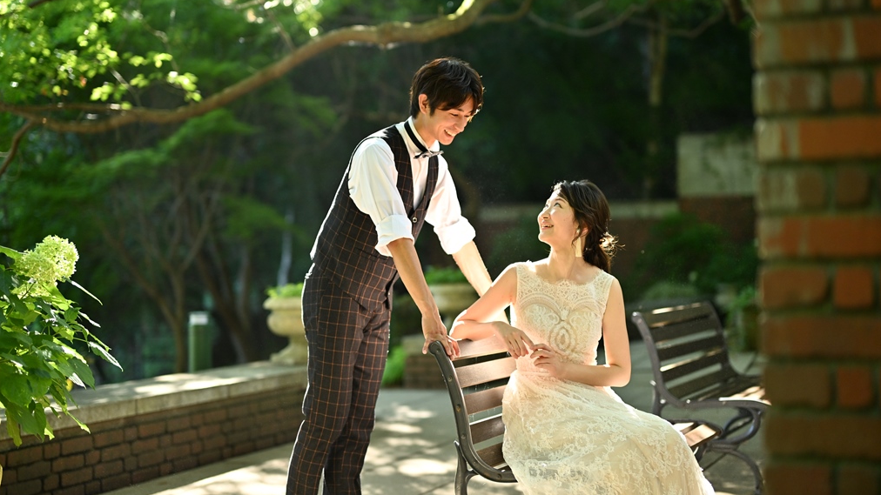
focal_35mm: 53
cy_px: 211
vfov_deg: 22.6
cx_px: 445
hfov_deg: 39.2
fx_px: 1238
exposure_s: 1/320
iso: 400
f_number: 1.4
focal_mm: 50
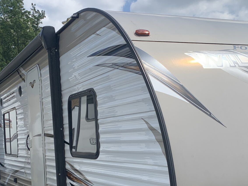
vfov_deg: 24.4
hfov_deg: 32.7
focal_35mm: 59
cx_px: 112
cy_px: 153
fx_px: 423
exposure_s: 1/2755
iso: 25
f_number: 1.8
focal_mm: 4.25
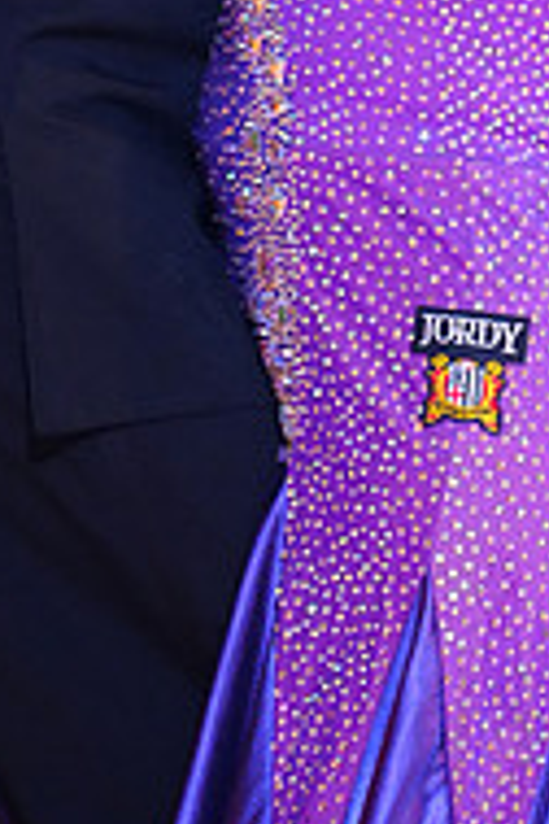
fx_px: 12466
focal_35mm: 545
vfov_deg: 3.8
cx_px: 294
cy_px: -157
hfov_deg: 2.5
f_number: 2.8
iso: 5000
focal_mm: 178
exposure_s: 1/400
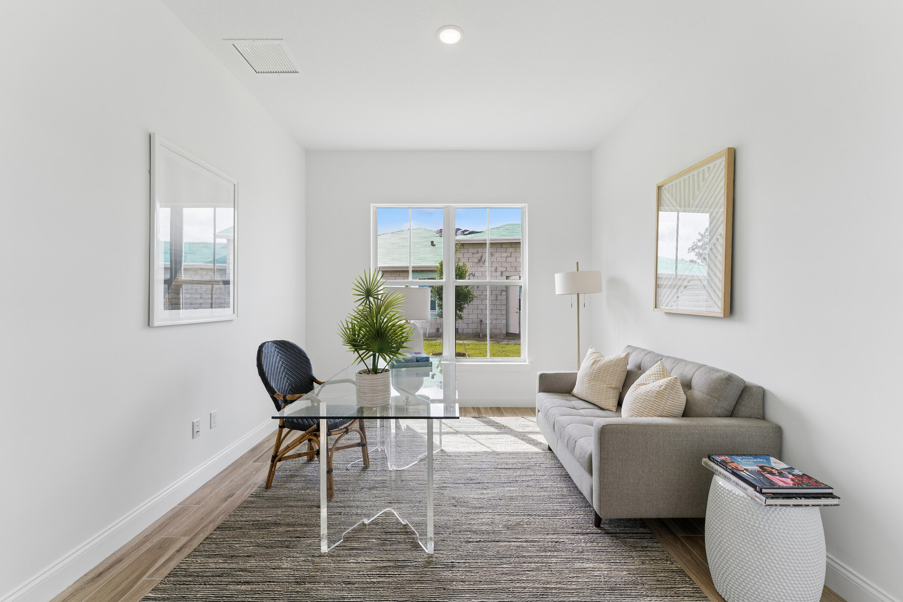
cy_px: 301
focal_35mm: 15
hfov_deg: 101.5
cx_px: 452
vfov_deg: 78.5
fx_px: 369
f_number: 8
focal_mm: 14.7
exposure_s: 1/30
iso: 200
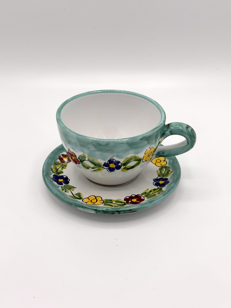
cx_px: 118
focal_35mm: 49
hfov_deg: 29.7
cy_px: 152
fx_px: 436
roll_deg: +0.1
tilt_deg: -32.8
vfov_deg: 38.9
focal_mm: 6.86
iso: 64
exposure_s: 1/3155
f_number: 1.78
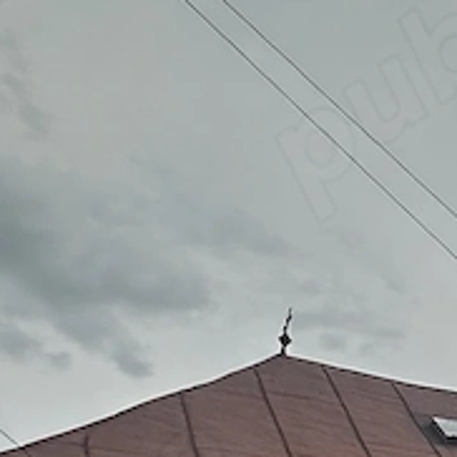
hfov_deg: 19.0
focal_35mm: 68
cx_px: 836
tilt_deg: +6.6
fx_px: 1016
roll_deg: +3.0
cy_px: 673
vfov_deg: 21.5
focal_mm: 2.22
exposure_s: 1/2882
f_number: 2.2
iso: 40
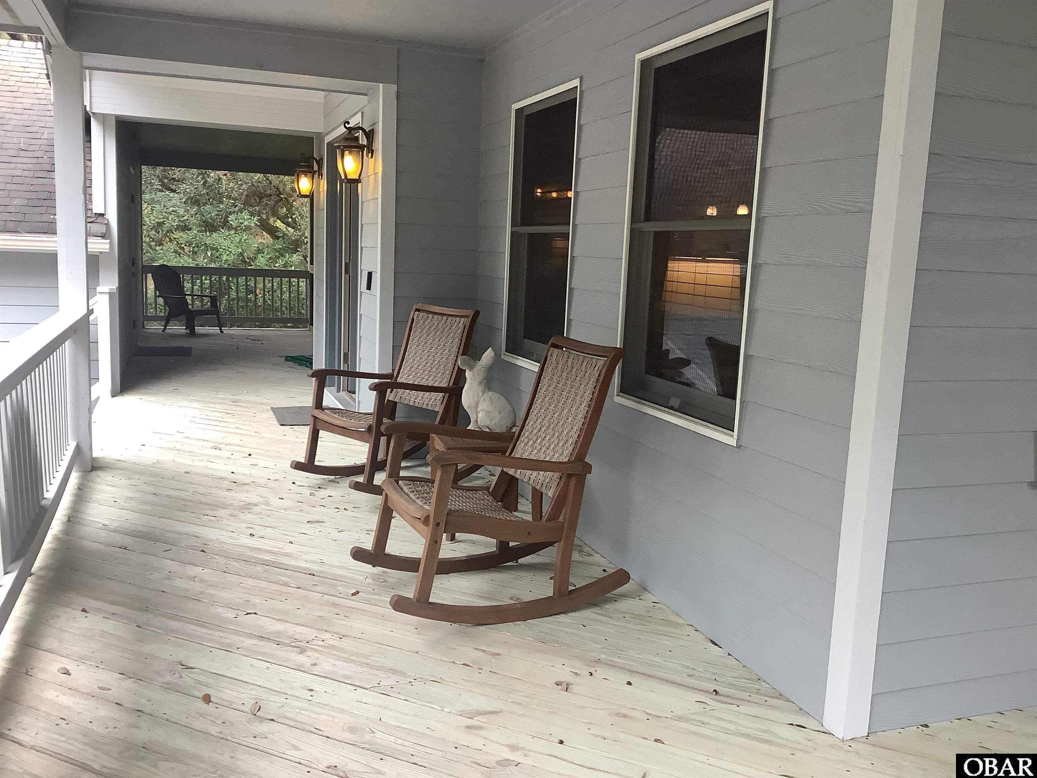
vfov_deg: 45.4
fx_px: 929
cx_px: 518
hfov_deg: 58.4
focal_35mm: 31
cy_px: 389
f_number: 2.4
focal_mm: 3.3
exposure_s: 1/120
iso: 80
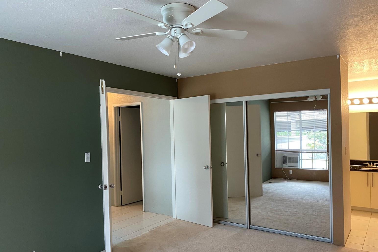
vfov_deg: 46.3
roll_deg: +1.2
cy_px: 139
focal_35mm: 28
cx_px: 192
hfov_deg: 65.5
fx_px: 294
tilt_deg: +0.0
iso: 200
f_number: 1.8
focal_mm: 4.25
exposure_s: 1/60
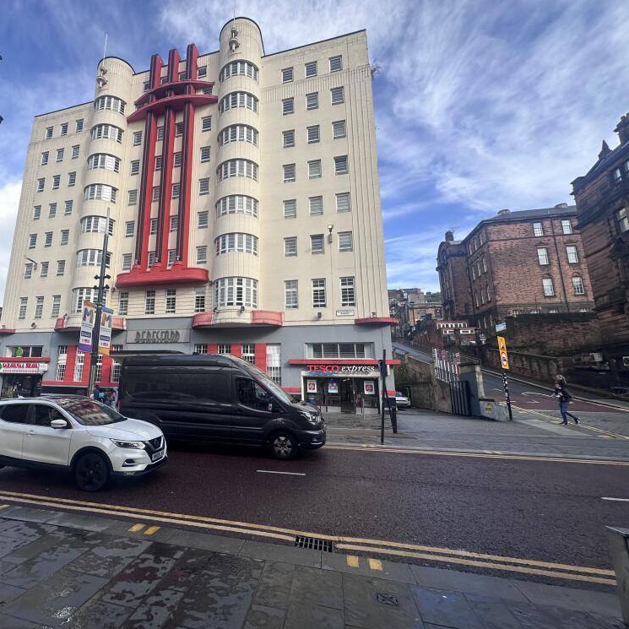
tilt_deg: +12.0
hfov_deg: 81.5
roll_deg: -1.6
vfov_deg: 84.0
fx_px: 349
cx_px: 217
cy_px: 314
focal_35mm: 17
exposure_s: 1/997
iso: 40
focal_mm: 2.22
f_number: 2.2
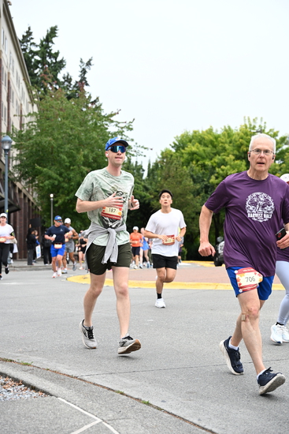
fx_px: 674
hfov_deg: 24.2
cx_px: 144
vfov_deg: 35.6
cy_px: 217
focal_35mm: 56
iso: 1600
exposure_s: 1/800
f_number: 4
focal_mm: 56
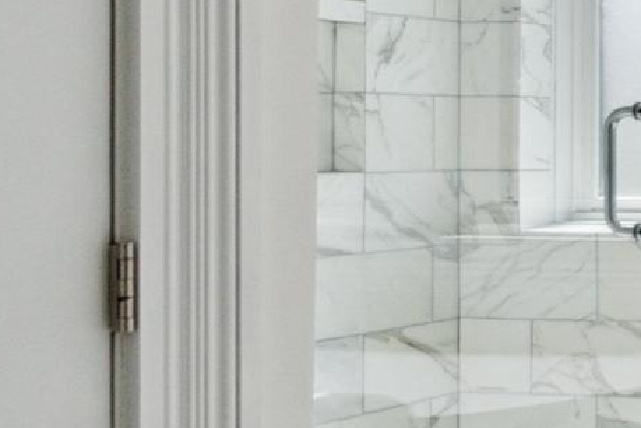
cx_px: 1371
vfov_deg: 20.3
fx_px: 1193
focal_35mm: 67
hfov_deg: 17.5
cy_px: 184
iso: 200
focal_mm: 10
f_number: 8
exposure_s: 1/250
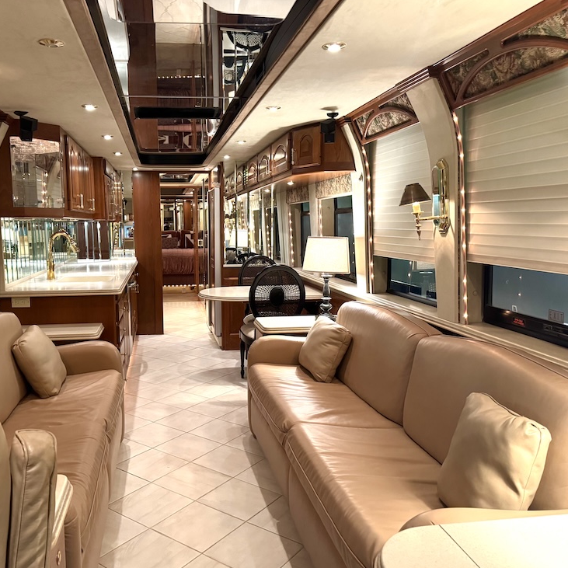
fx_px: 538
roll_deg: +0.5
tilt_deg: -8.7
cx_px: 217
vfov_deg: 55.6
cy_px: 289
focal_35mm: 29
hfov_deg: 55.1
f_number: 1.78
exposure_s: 1/60
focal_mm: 6.76
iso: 640
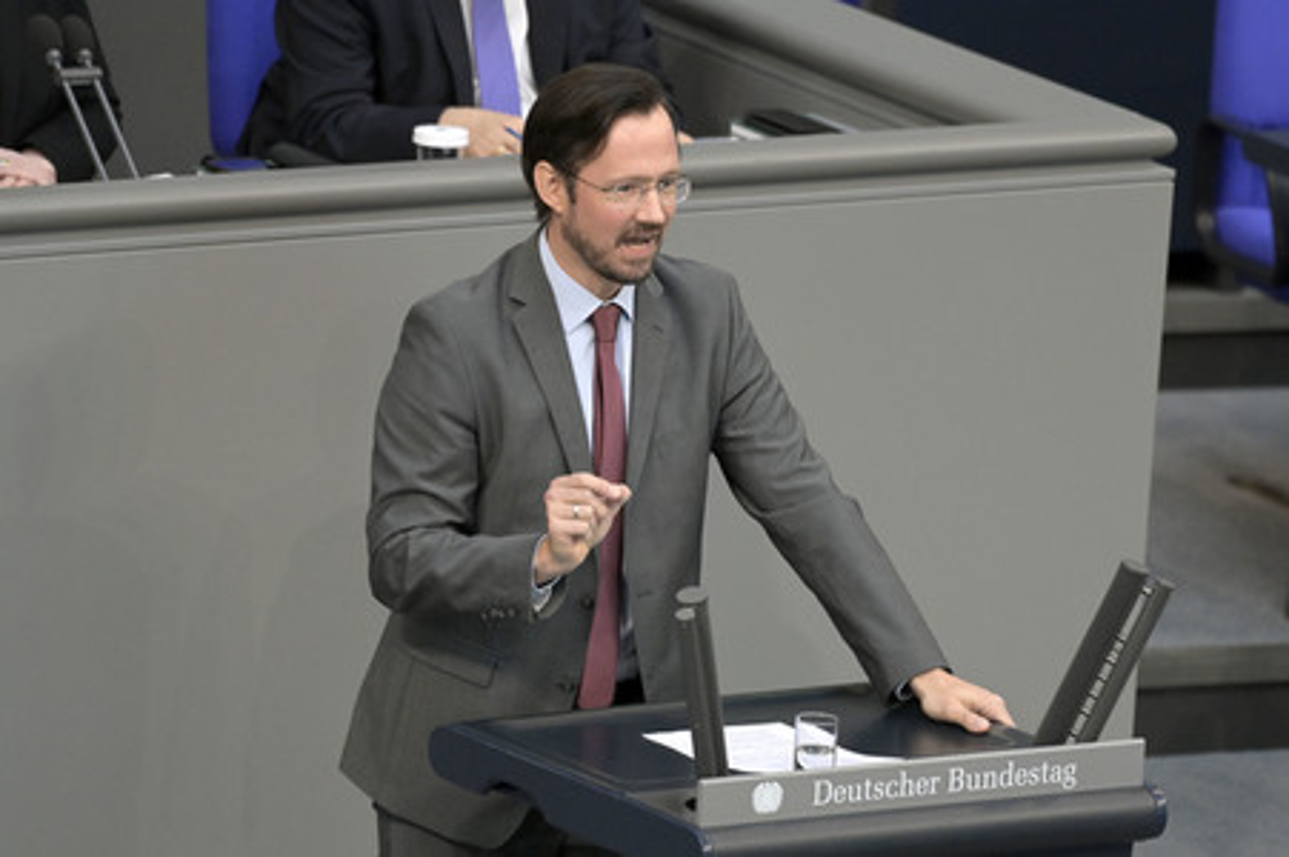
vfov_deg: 4.0
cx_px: 644
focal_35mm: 340
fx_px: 12165
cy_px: 428
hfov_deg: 6.1
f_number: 5.6
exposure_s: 1/500
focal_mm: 340
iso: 8000
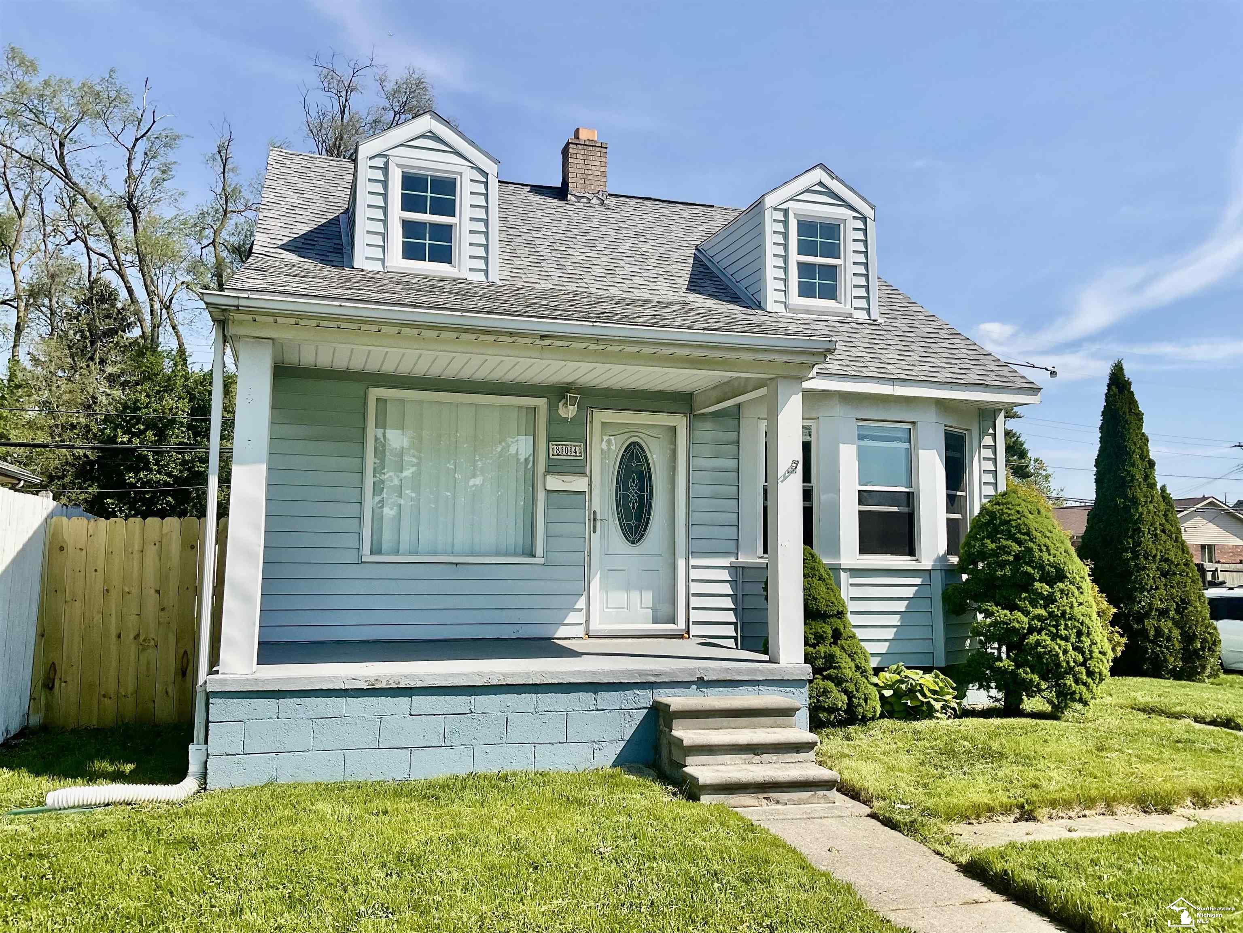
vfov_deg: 48.2
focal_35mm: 29
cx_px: 622
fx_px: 1041
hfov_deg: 61.7
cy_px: 466
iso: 16
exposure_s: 1/2227
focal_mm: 3
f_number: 1.8
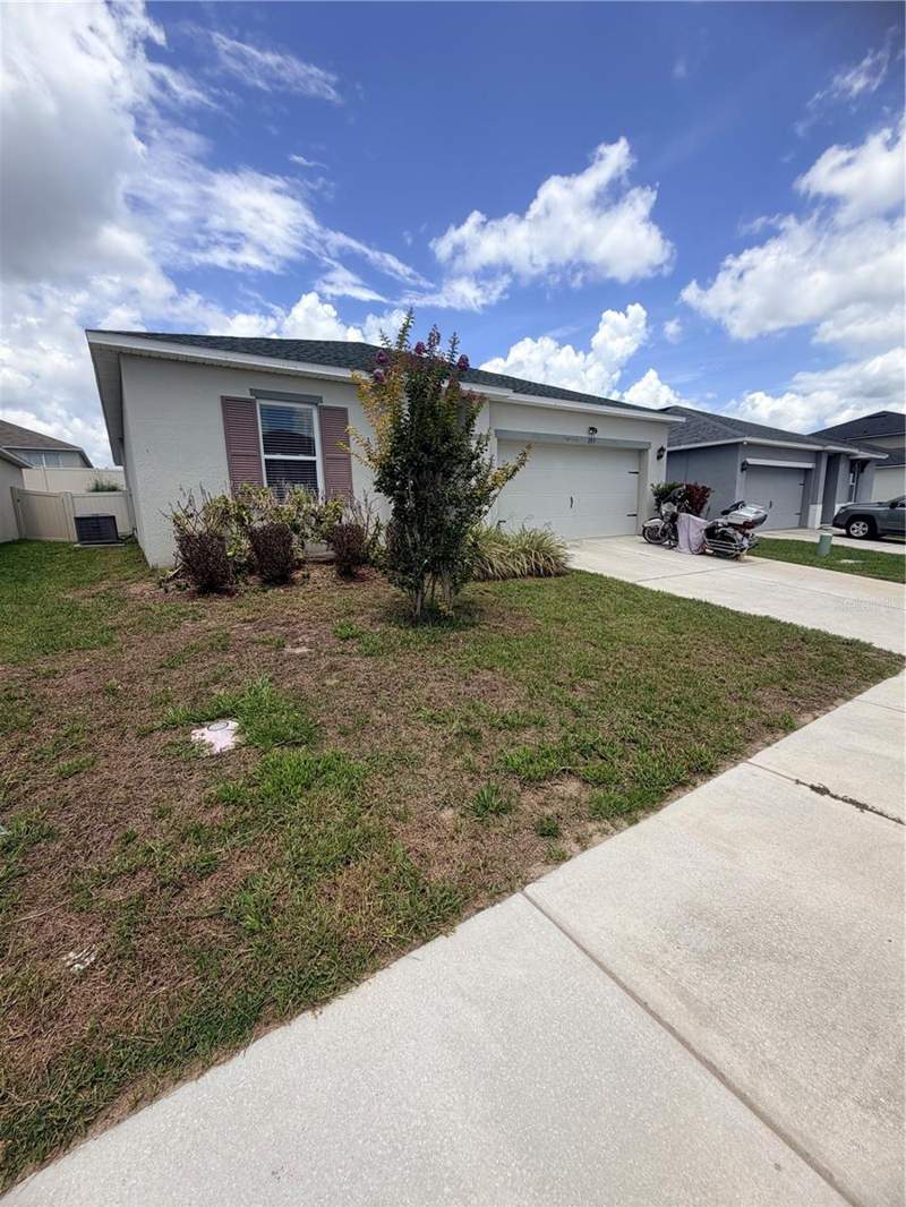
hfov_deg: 85.7
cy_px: 604
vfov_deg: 102.1
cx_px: 453
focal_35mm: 14
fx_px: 488
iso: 20
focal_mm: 2.22
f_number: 2.2
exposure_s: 1/942
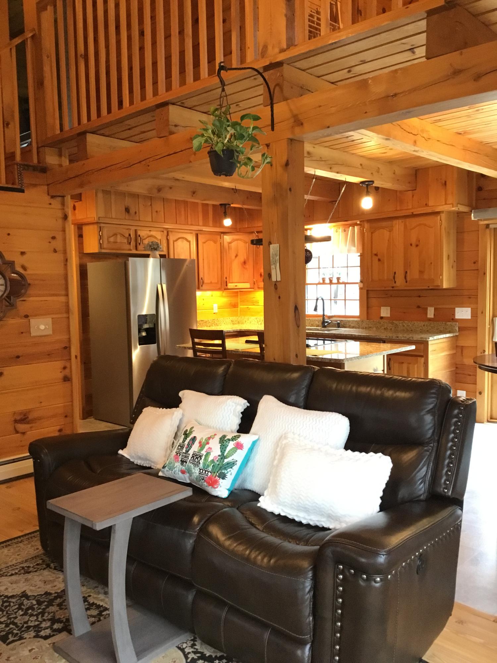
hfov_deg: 45.4
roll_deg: +0.4
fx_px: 593
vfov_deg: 58.4
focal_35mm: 31
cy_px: 332
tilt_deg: -5.4
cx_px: 248
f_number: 2.4
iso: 200
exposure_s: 1/24
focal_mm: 3.3
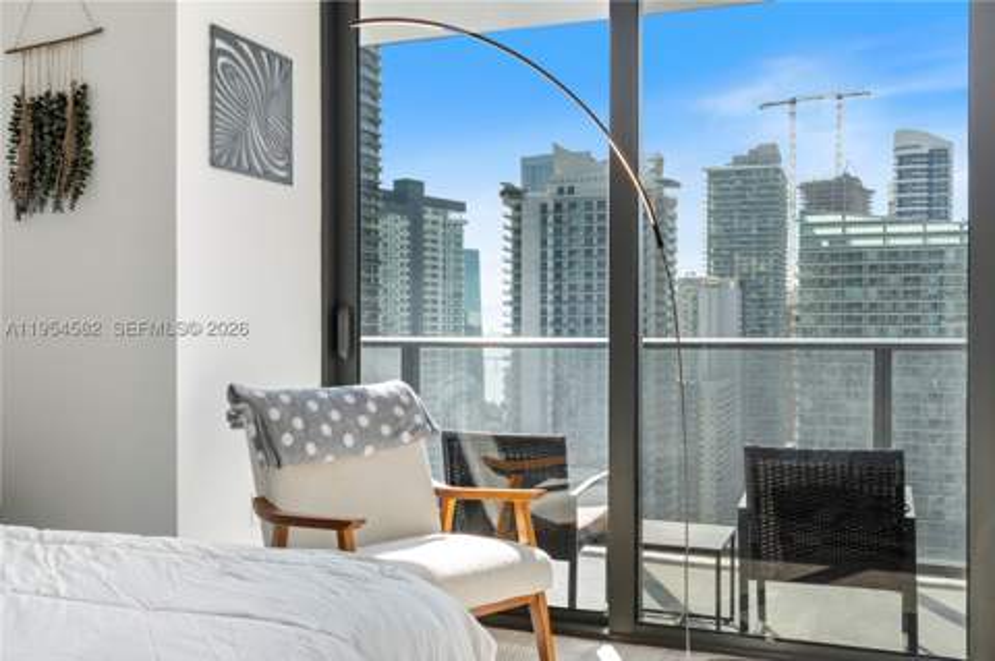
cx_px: 498
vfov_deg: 37.8
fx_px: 966
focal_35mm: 35
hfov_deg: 54.5
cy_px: 330
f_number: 9
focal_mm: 35
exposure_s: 1/160
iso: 800
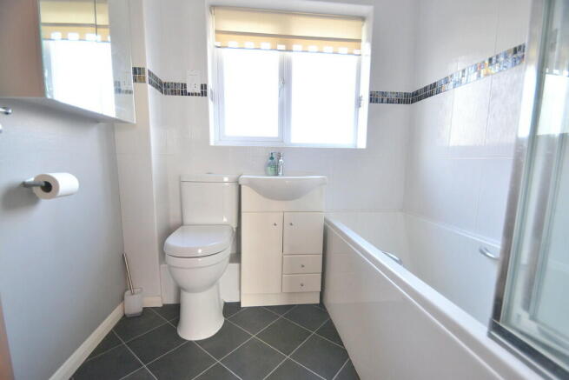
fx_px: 237
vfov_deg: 77.4
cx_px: 284
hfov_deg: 100.4
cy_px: 190
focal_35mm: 15
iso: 400
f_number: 4
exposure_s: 1/60
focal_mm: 10
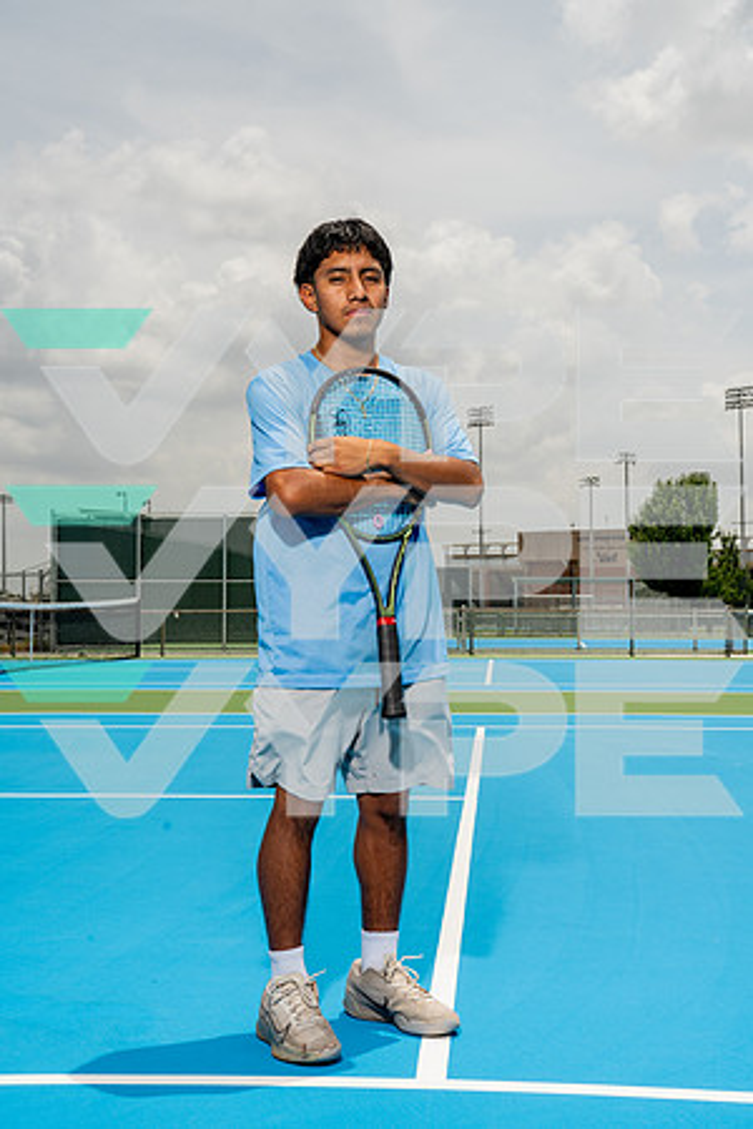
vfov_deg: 39.6
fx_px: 1569
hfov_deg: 27.0
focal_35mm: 50
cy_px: 564
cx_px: 376
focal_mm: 50
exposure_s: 1/200
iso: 100
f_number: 11
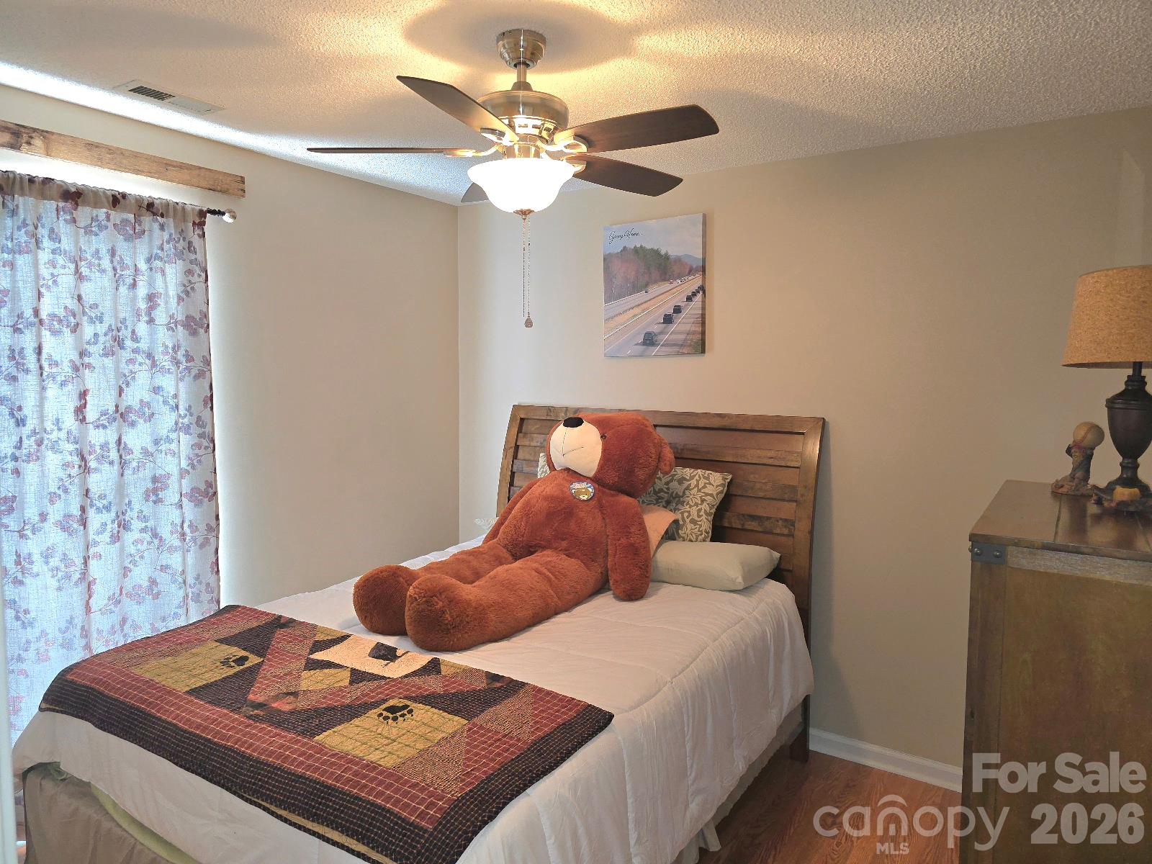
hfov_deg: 73.9
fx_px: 765
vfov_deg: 58.9
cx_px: 576
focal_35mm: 23
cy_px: 432
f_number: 1.7
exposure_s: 1/60.2
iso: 125
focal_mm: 6.3
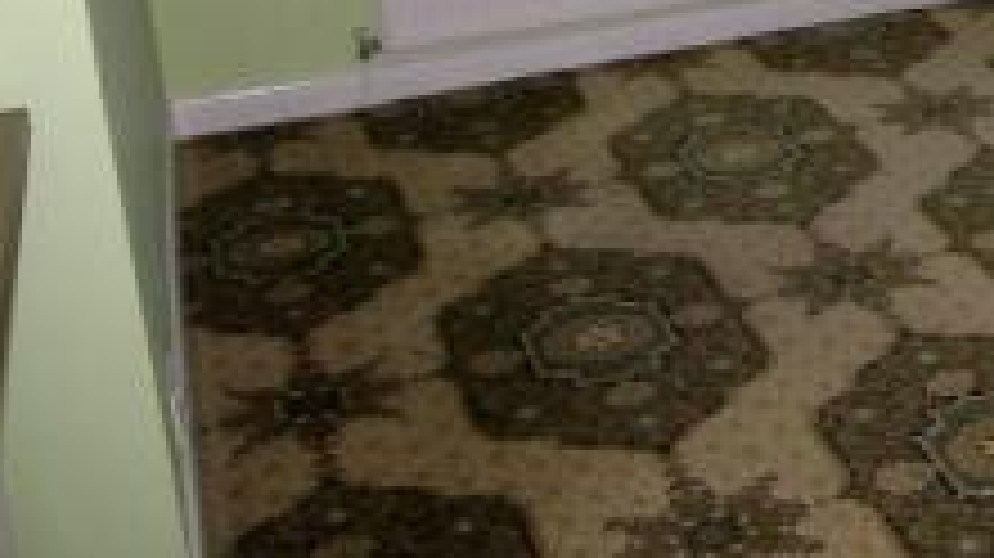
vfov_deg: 16.4
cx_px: 1298
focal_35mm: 69
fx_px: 1818
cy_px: -178
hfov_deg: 26.0
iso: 100
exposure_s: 1/30
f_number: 2.8
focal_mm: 5
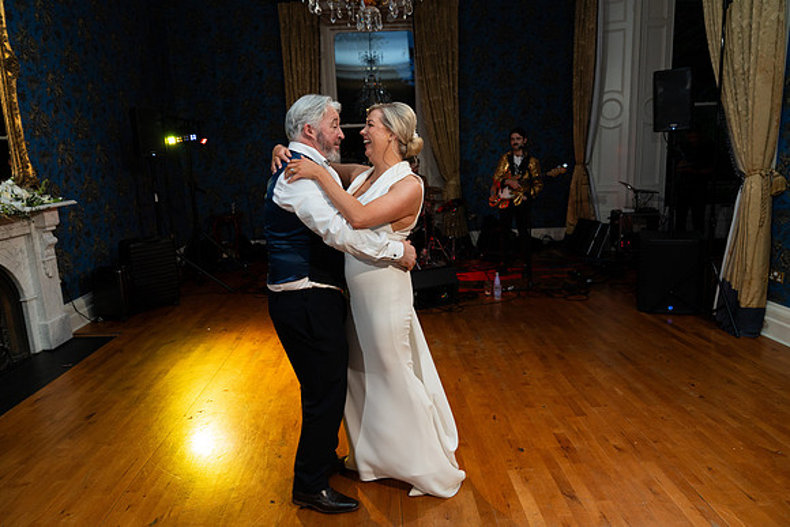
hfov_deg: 73.7
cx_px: 395
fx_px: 527
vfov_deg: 53.2
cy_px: 264
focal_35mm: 24
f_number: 2.8
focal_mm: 24
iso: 1250
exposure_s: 1/160
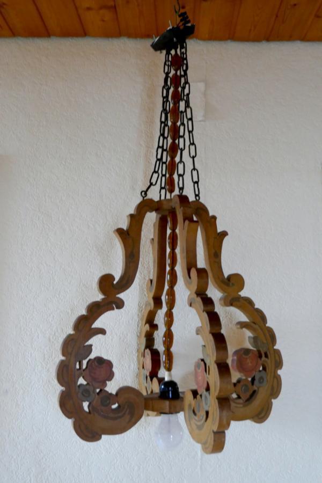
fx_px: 523
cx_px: 161
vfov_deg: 49.6
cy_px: 242
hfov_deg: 34.2
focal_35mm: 39
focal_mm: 14.1
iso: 1600
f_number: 3.7
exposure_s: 1/13
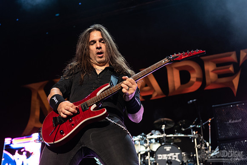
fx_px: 366
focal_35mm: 53
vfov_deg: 25.3
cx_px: 110
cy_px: 78
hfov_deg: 37.2
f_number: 3.2
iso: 2000
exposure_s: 1/320
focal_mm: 48
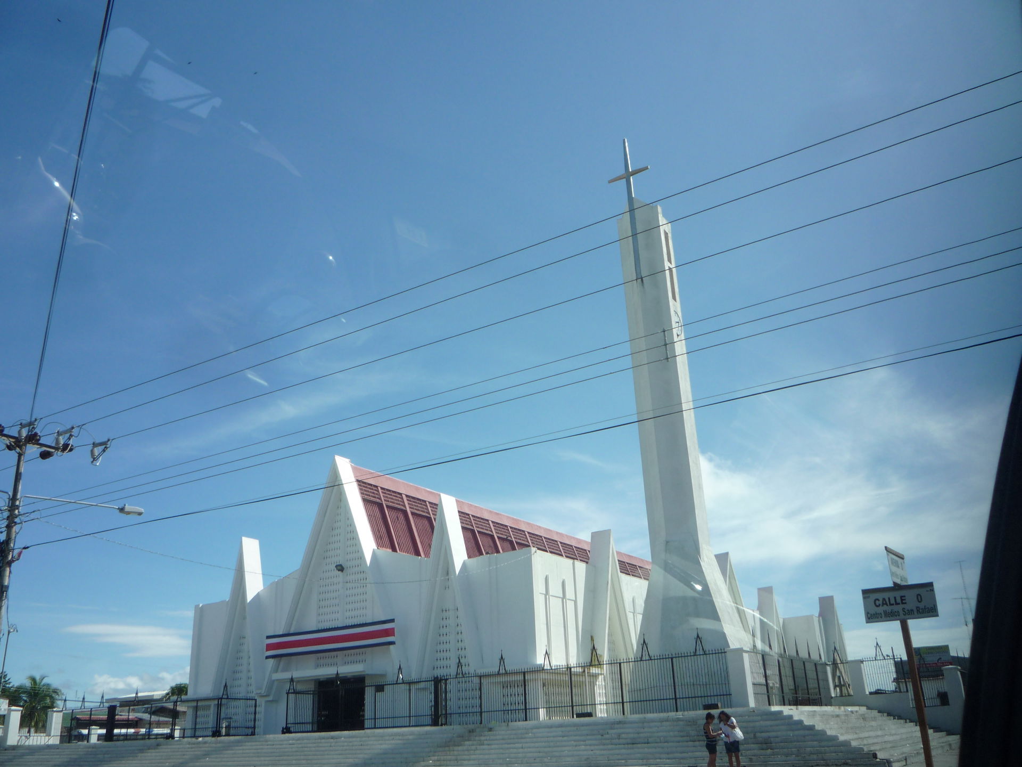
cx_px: 511
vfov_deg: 46.8
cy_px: 384
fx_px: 886
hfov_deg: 60.0
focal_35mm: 30
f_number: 5
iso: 100
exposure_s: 1/400
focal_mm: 5.2
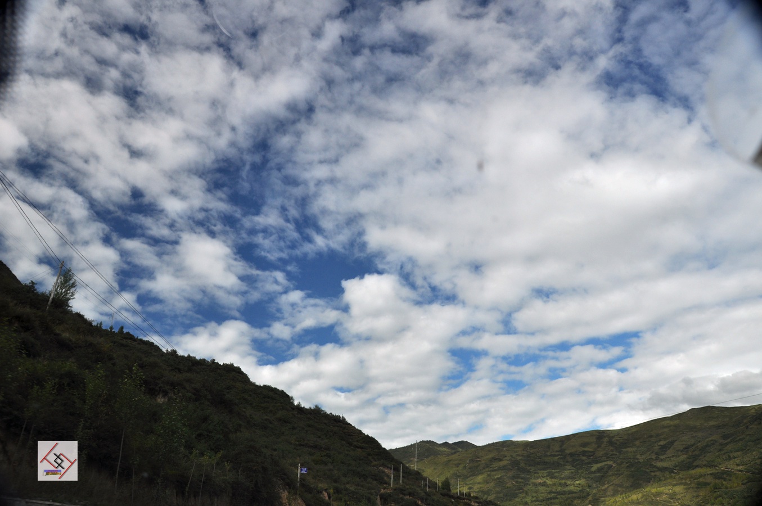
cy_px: 253
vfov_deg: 47.8
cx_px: 381
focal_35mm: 27
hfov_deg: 67.4
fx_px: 571
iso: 200
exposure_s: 1/250
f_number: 8
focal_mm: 18
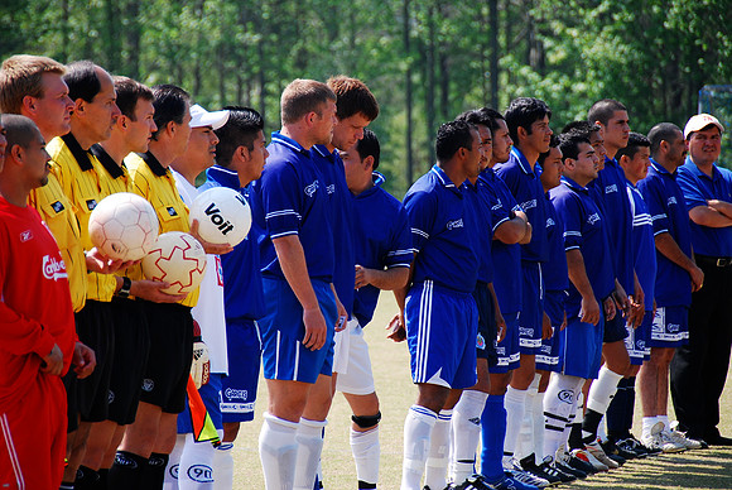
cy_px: 245
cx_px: 366
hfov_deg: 6.9
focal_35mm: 300
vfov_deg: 4.6
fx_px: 6106
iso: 100
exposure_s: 1/160
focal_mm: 200
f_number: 5.6
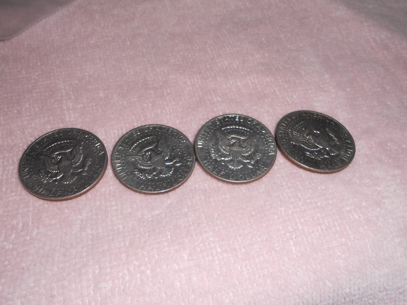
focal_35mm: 32
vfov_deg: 44.2
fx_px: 376
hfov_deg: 56.8
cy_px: 152
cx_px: 204
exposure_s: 1/25
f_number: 8.8
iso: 80
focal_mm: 5.8
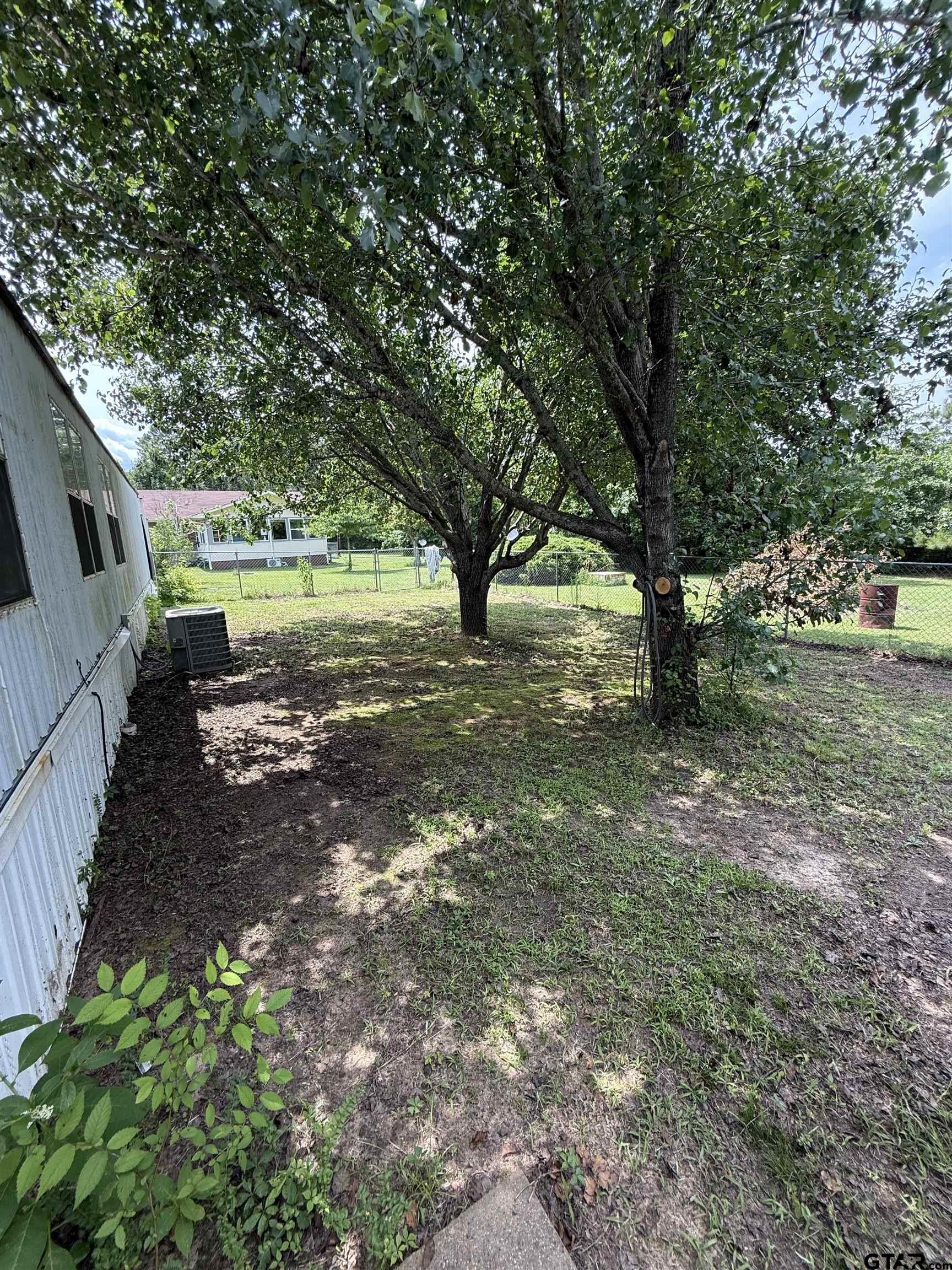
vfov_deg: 102.1
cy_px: 635
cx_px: 476
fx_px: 513
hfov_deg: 85.7
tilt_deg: -9.8
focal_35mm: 14
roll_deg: +2.1
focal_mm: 2.22
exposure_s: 1/269
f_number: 2.2
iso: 50
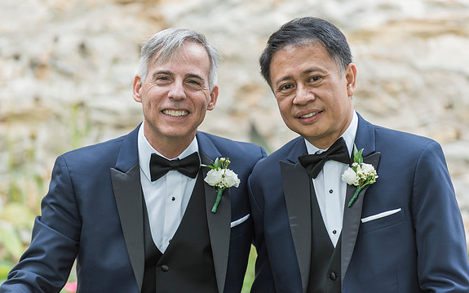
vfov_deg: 7.3
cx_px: 235
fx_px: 2300
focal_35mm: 180
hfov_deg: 11.6
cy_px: 139
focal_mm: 175
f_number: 3.5
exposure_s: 1/400
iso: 400
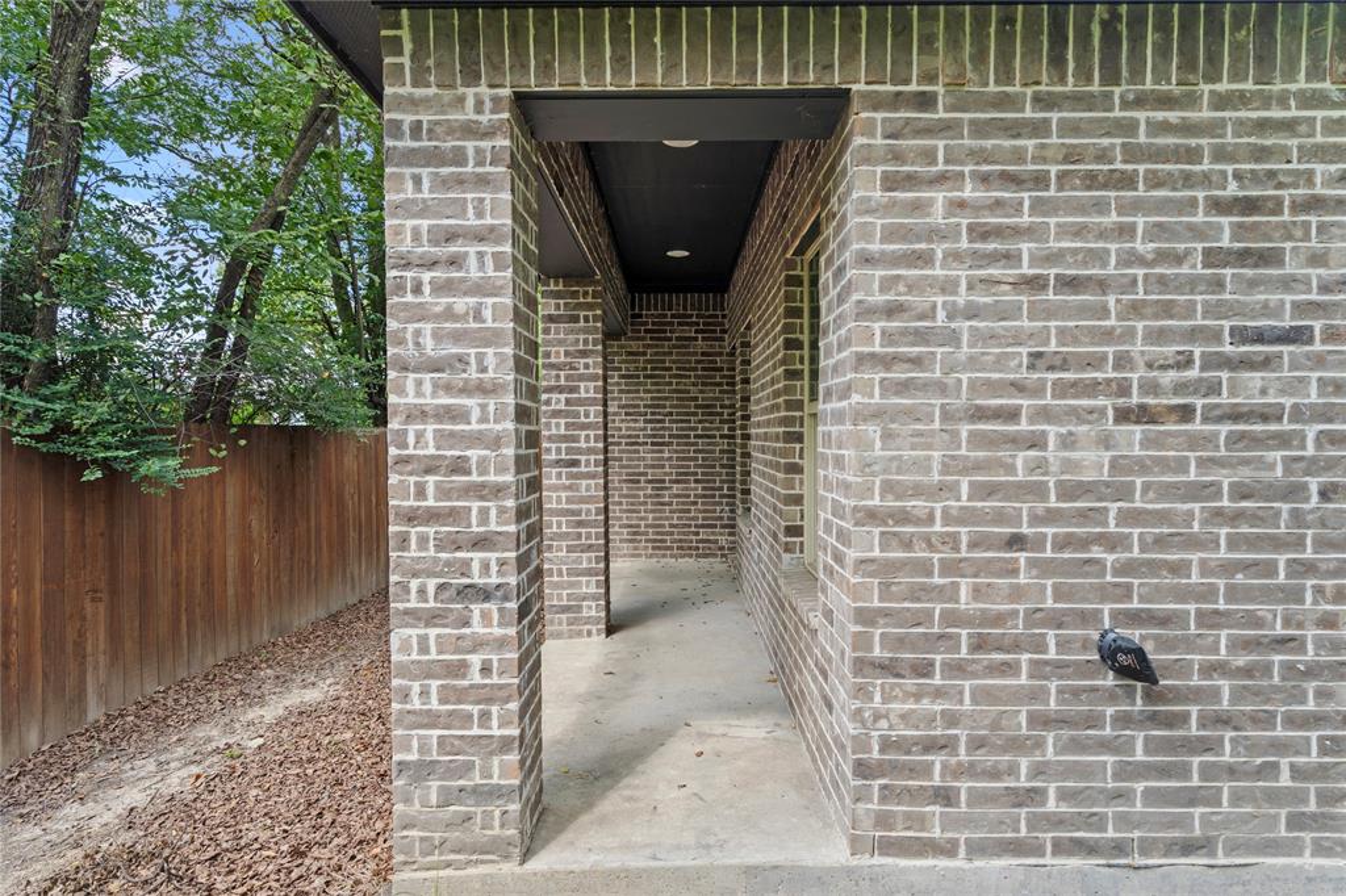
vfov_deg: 61.9
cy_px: 448
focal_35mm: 20
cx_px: 673
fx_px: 747
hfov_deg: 84.0
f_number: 11
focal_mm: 20
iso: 100
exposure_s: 1/2
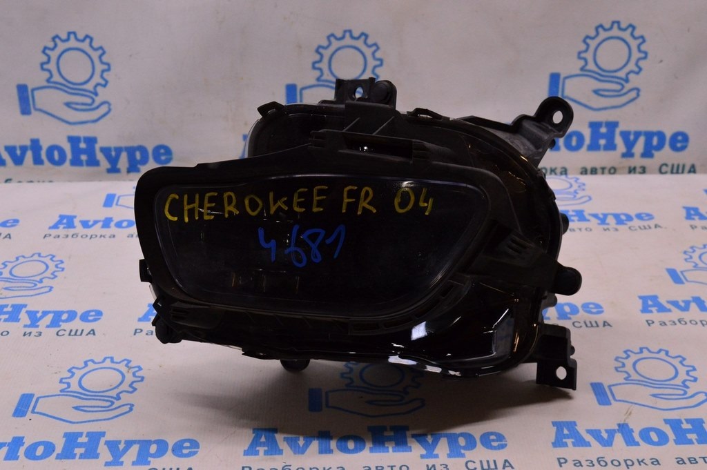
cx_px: 354
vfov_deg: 26.4
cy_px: 235
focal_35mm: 51
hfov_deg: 38.9
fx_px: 1001
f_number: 8
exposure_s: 1/125
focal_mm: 34
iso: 1600
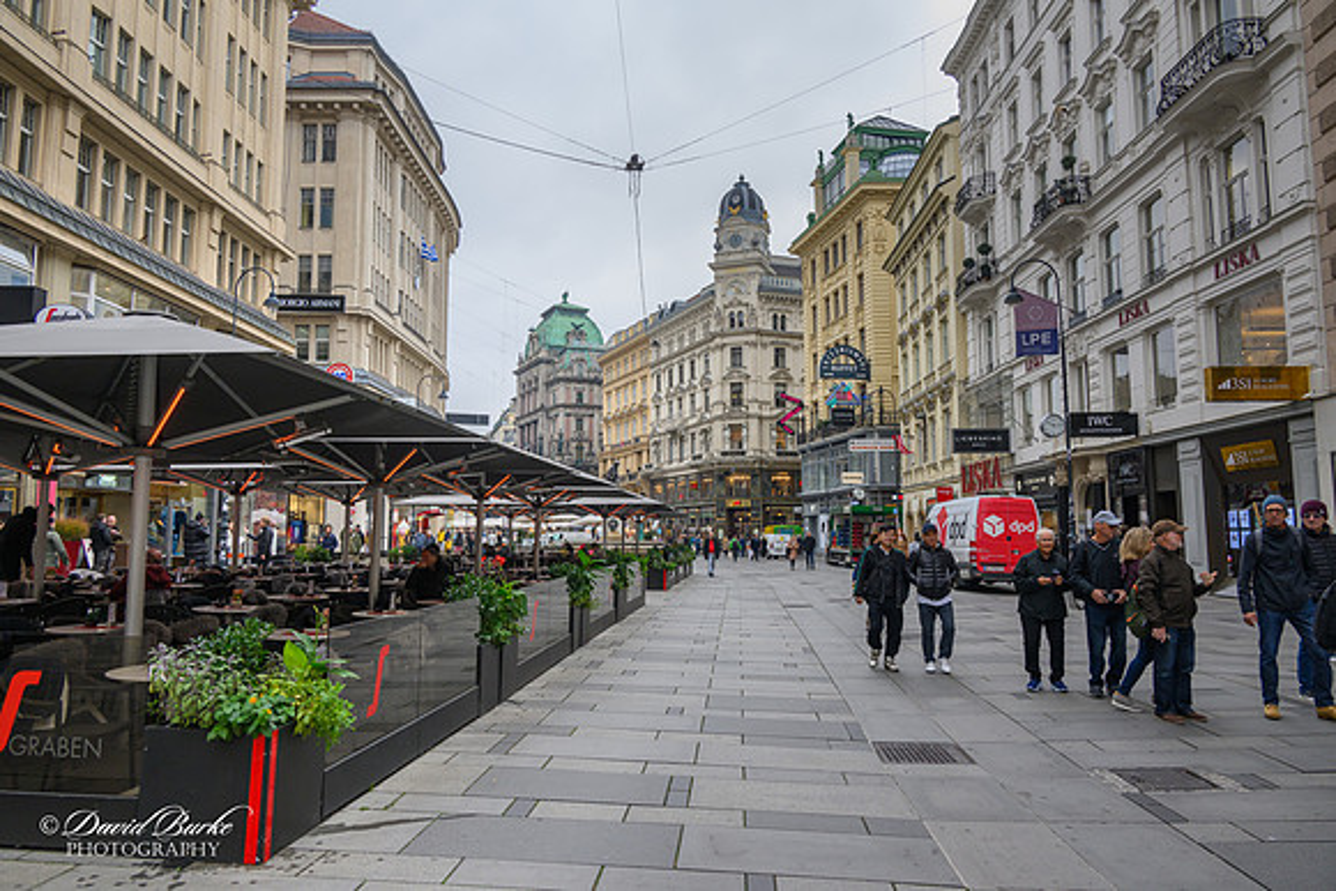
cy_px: 446
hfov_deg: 73.7
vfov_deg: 53.2
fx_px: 891
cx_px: 668
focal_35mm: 24
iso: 800
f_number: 8
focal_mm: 24
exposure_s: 1/250
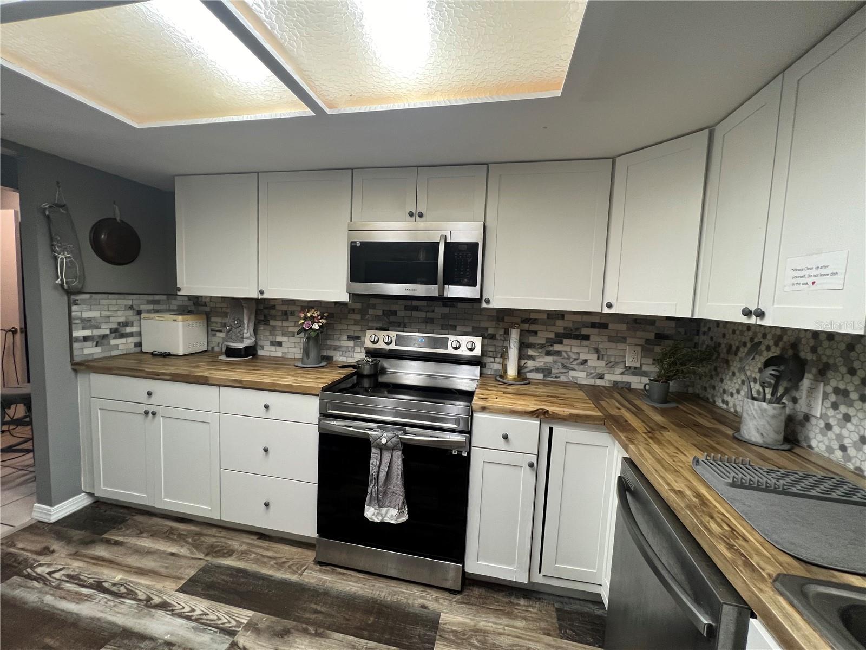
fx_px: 325
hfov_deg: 106.2
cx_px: 433
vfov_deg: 89.9
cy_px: 325
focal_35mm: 13
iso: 160
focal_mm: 1.57
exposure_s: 1/60
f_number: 1.8
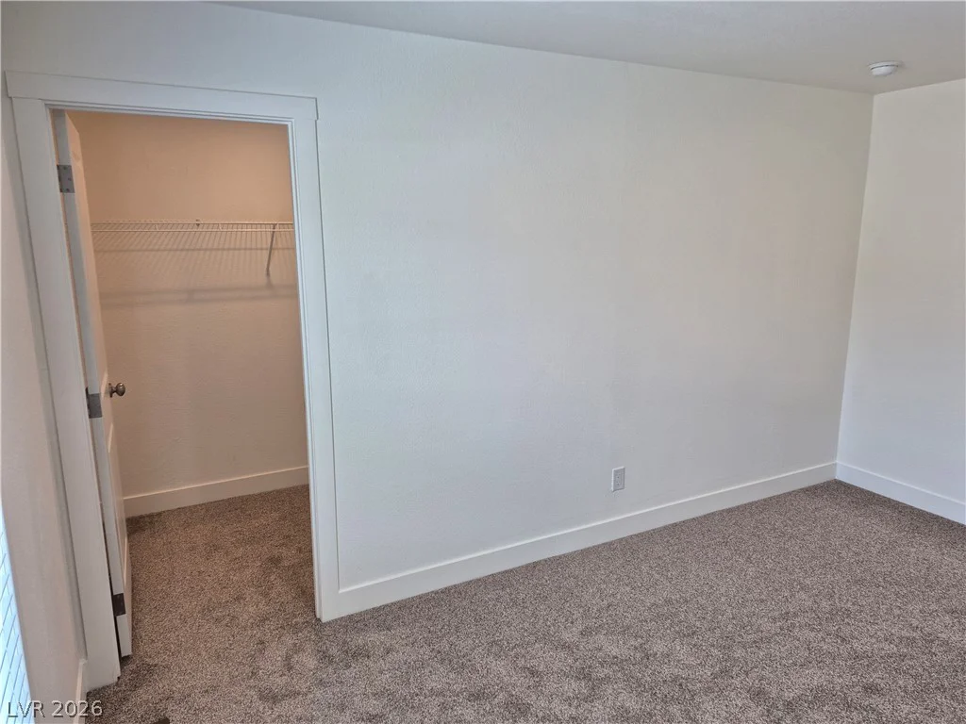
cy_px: 362
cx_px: 483
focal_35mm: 23
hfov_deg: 73.9
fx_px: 642
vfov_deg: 58.9
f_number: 1.8
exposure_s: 1/120
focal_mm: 5.4
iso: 64
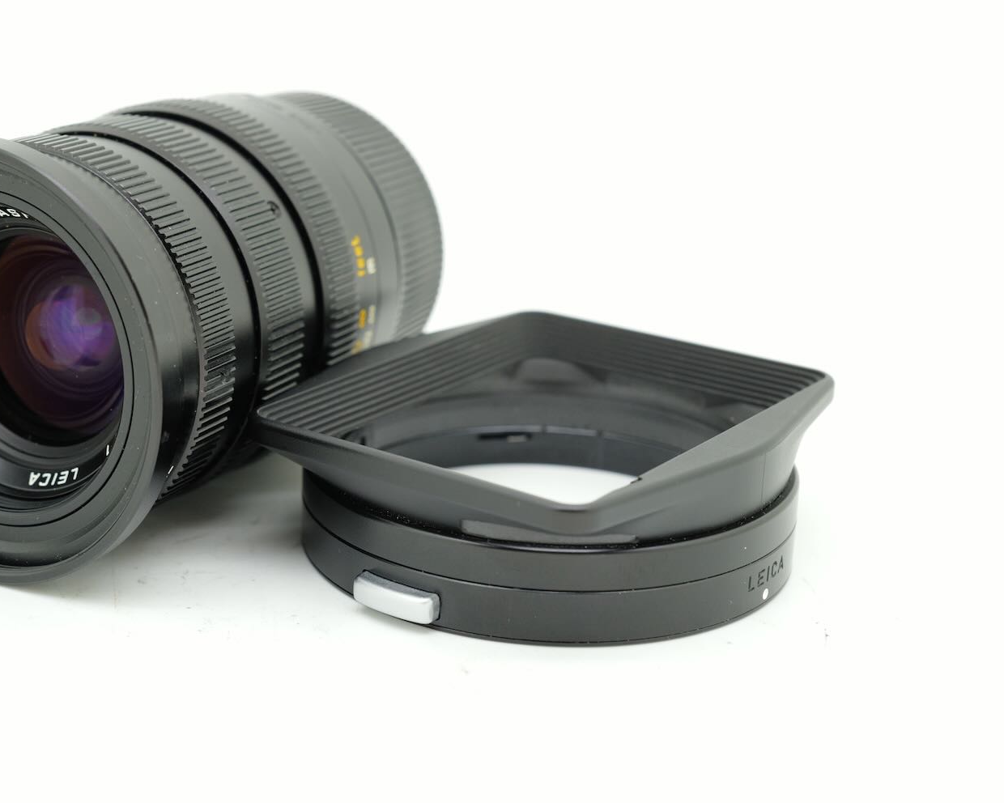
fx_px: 1931
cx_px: 293
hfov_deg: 28.8
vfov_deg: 23.5
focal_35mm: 65
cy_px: 378
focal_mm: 43
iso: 800
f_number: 8
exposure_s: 1/60
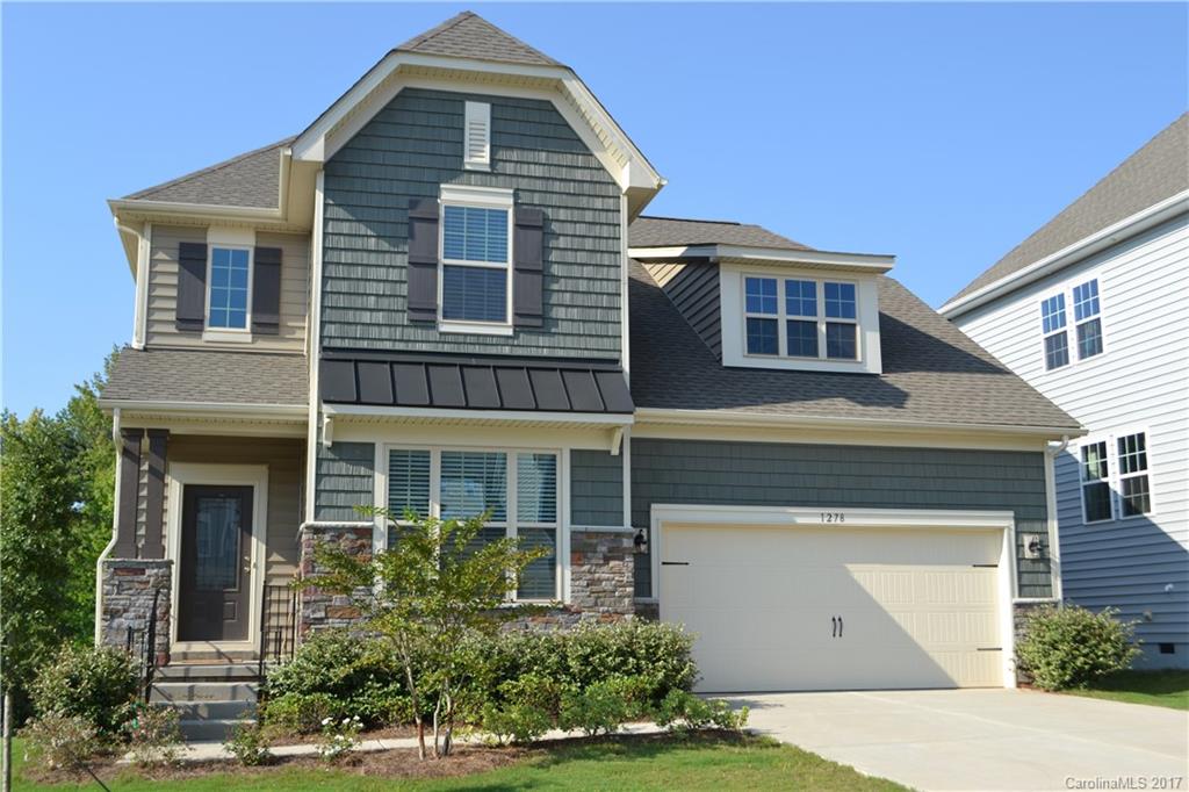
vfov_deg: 34.2
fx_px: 1288
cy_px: 396
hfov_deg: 49.6
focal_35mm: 39
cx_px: 594
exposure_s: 1/200
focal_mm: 26
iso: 100
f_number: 7.1
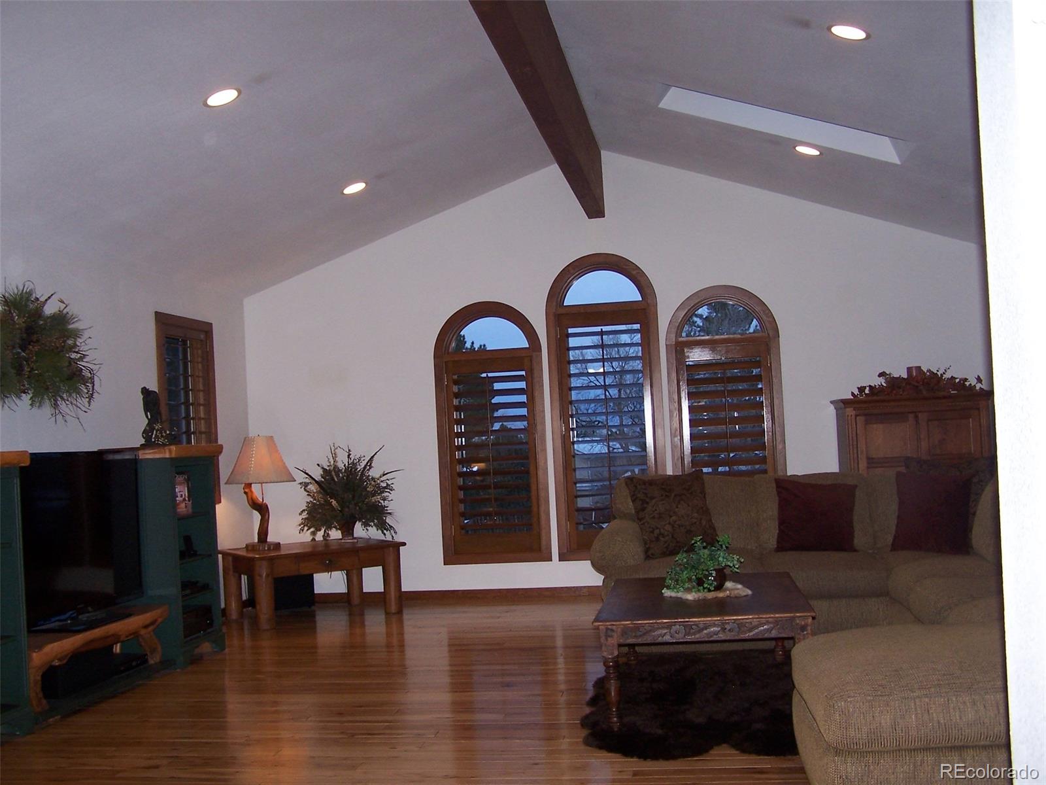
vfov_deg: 37.7
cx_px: 523
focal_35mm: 38
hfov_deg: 49.0
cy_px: 392
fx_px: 1148
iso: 140
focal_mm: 6.3
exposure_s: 1/60
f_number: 2.8
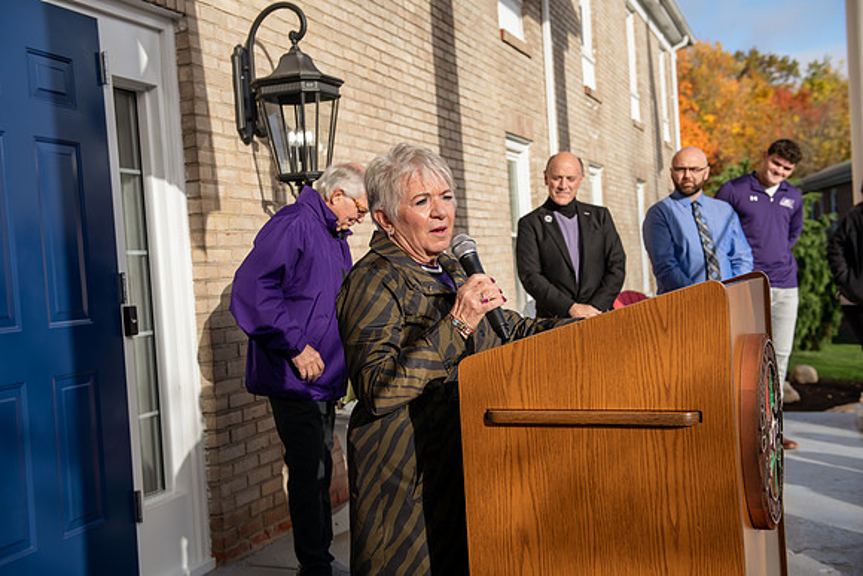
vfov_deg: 30.5
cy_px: 288
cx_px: 432
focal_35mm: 44
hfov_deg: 44.5
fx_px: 1055
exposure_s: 1/400
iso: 100
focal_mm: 44
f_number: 4.5
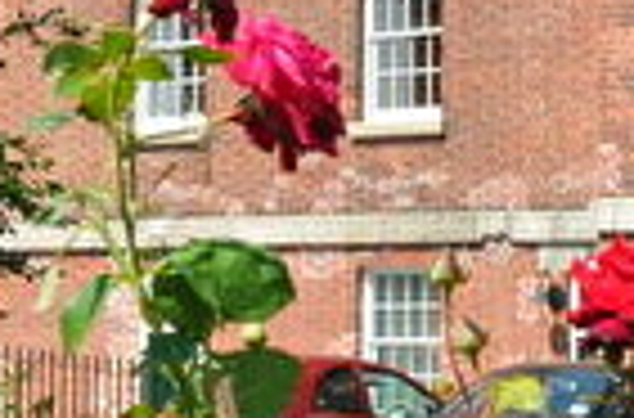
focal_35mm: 209
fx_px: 3668
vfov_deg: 6.4
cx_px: 688
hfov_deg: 9.8
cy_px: -205
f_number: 16
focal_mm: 28
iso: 200
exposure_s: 1/60
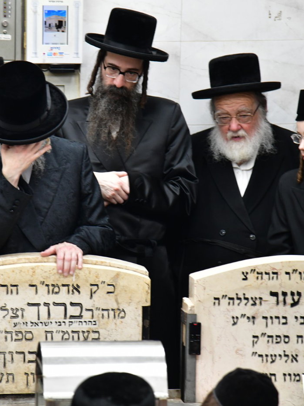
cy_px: 202
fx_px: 2037
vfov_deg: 11.4
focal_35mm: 174
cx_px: 88
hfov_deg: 8.5
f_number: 5.6
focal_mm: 120
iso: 2000
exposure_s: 1/100
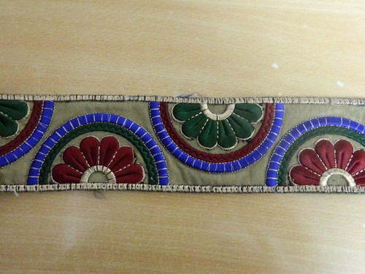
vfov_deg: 45.4
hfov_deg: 58.4
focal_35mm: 31
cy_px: 137
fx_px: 327
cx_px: 182
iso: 800
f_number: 3.2
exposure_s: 1/4
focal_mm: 5.6
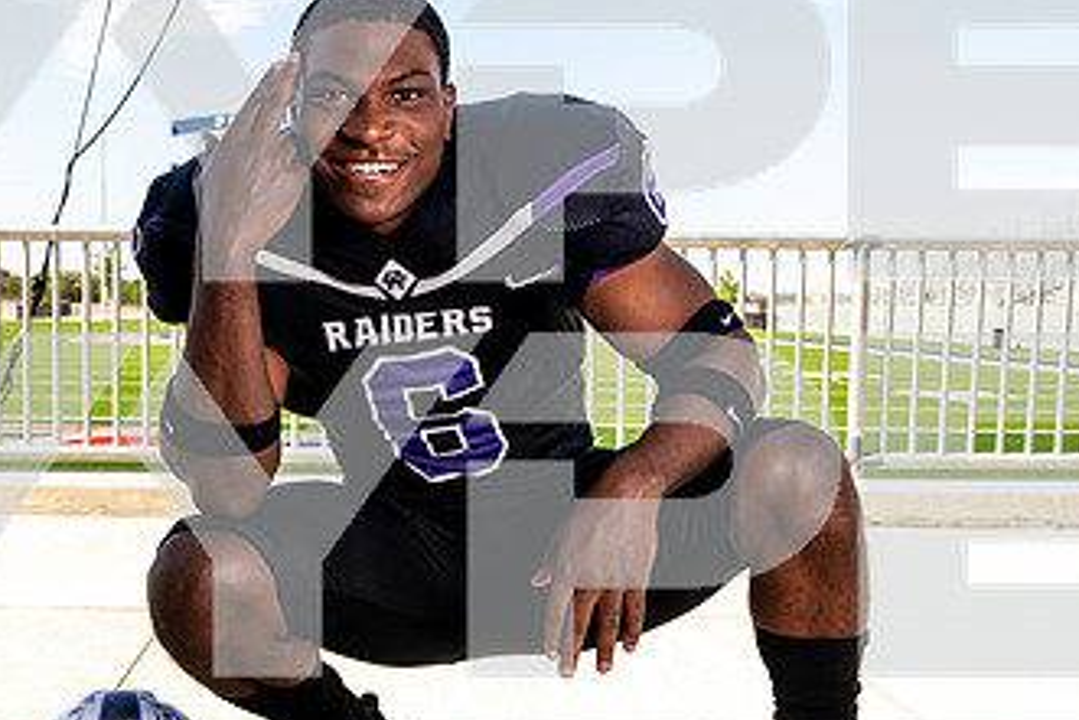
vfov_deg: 24.0
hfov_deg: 35.4
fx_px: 1679
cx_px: 404
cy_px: 507
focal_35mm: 56
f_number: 8
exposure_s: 1/125
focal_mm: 32
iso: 100
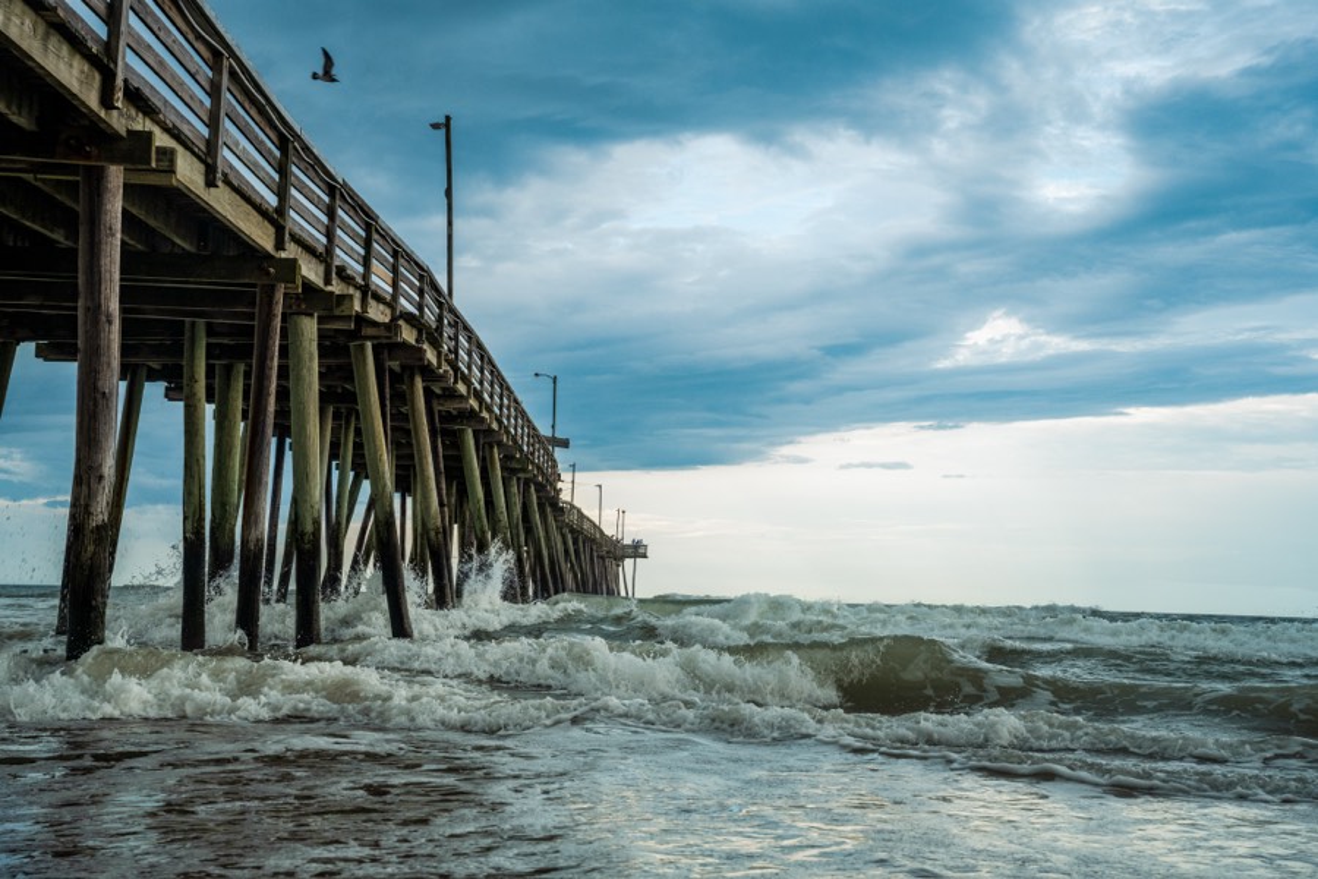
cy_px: 440
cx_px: 659
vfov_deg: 30.5
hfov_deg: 44.5
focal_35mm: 44
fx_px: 1611
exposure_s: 1/80
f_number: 13
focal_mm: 44
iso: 800
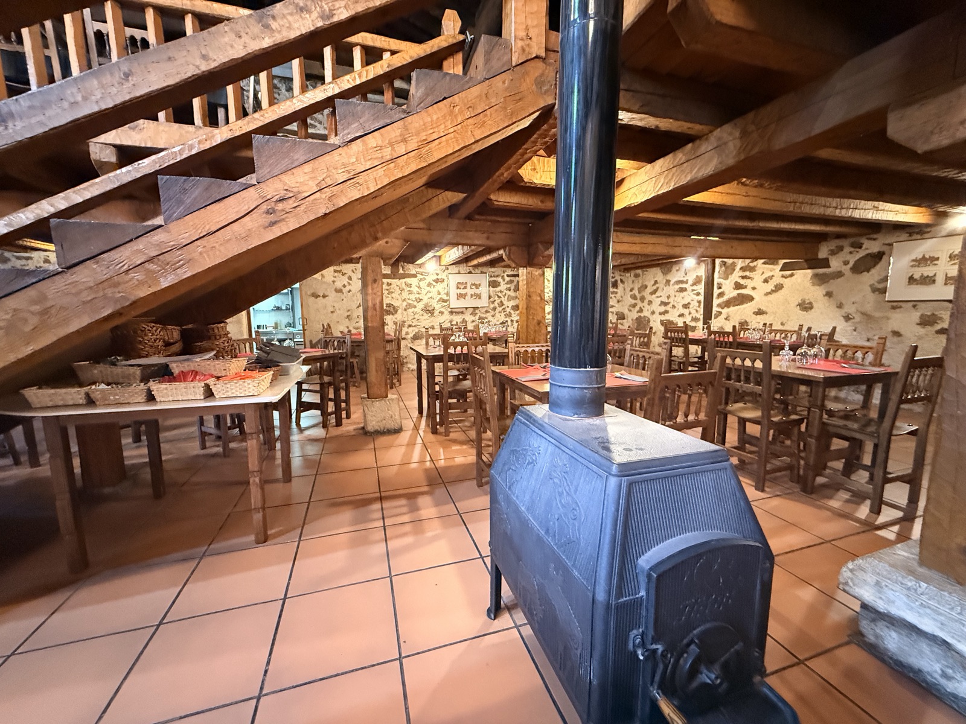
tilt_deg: -6.0
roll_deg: +0.0
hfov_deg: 102.1
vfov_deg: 85.7
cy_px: 362
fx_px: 391
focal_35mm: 14
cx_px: 483
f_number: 2.2
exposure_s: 1/50
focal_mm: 2.22
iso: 1000
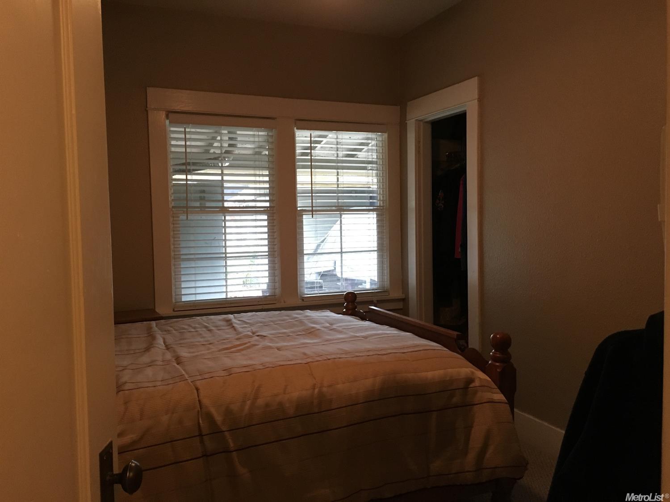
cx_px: 335
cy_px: 251
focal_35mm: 29
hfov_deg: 61.7
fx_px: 561
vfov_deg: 48.2
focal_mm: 4.15
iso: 200
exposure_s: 1/17
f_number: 2.2
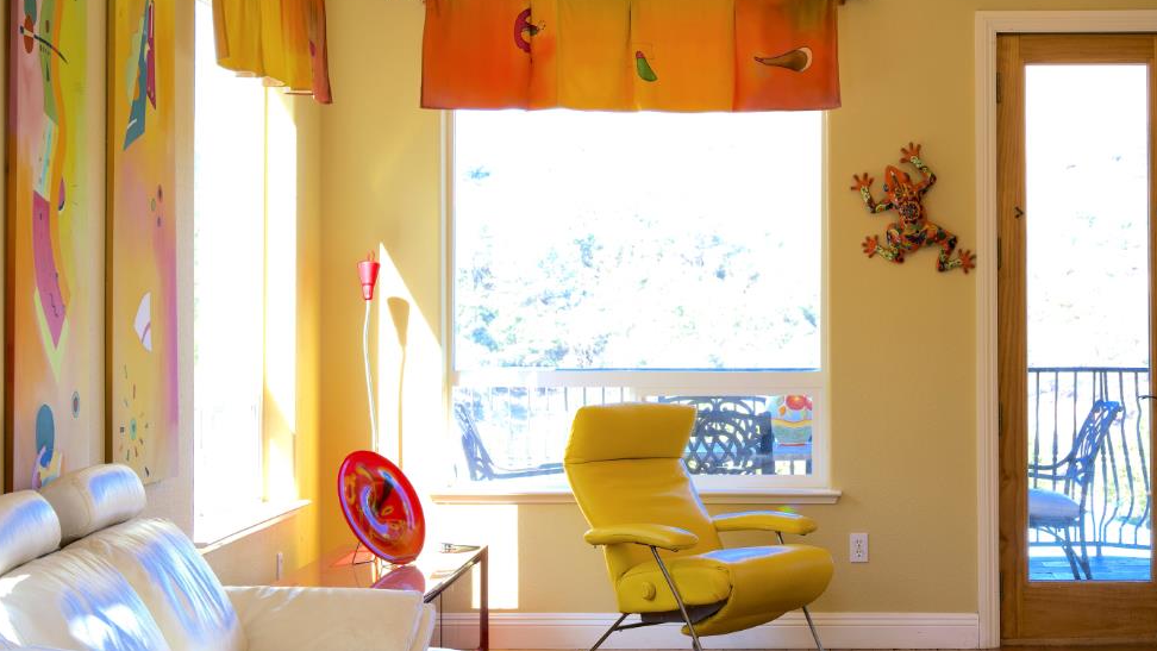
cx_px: 801
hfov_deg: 27.6
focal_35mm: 76
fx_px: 2332
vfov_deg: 15.9
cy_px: 215
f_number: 8
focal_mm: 47
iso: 100
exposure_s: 1/20
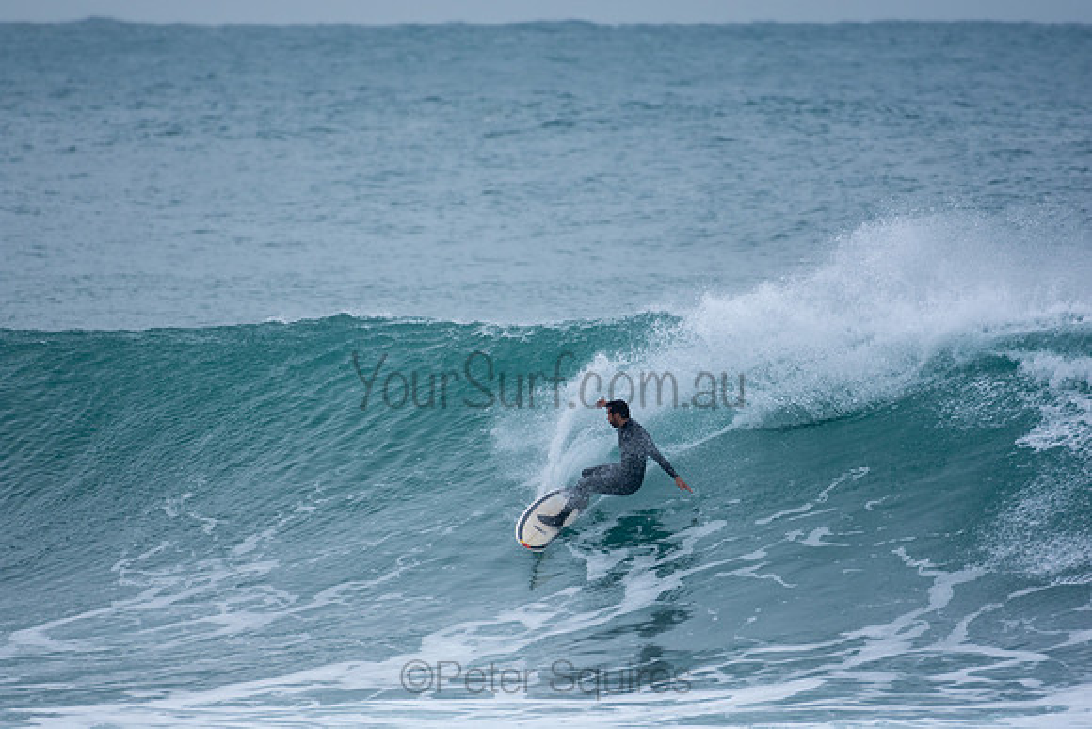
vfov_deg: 1.8
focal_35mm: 750
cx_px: 546
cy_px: 364
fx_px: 22754
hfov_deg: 2.7
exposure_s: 1/1000
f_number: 5.6
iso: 250
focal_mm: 500
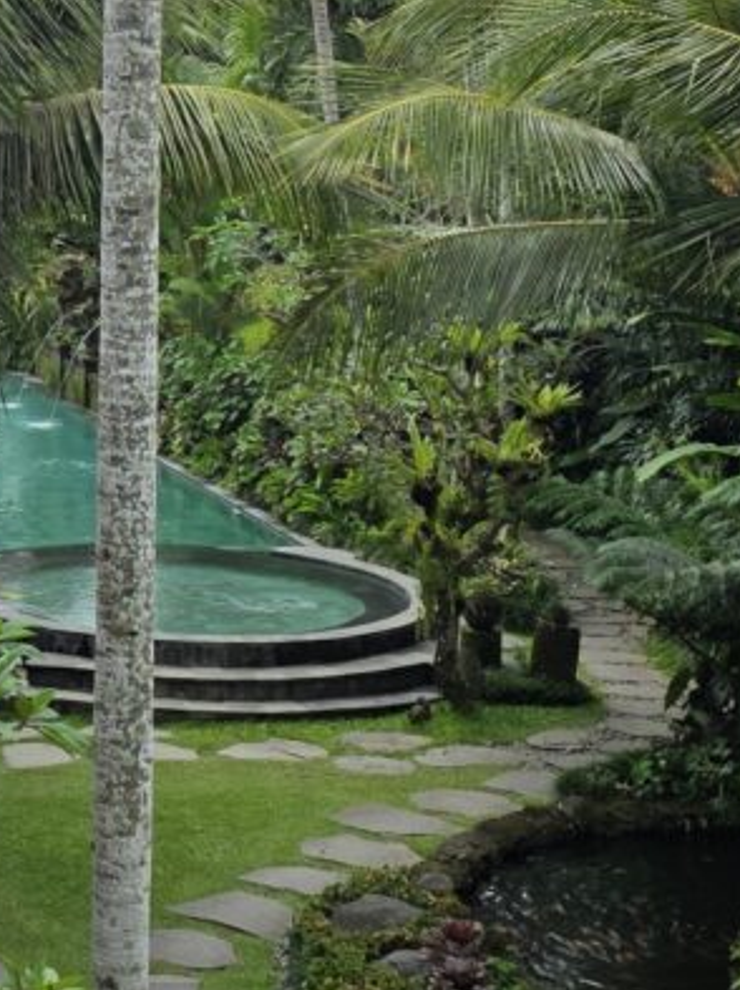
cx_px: -320
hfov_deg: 14.0
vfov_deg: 19.0
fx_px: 2855
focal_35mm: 100
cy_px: -31
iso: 80
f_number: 1.7
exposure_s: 1/2628
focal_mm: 6.3
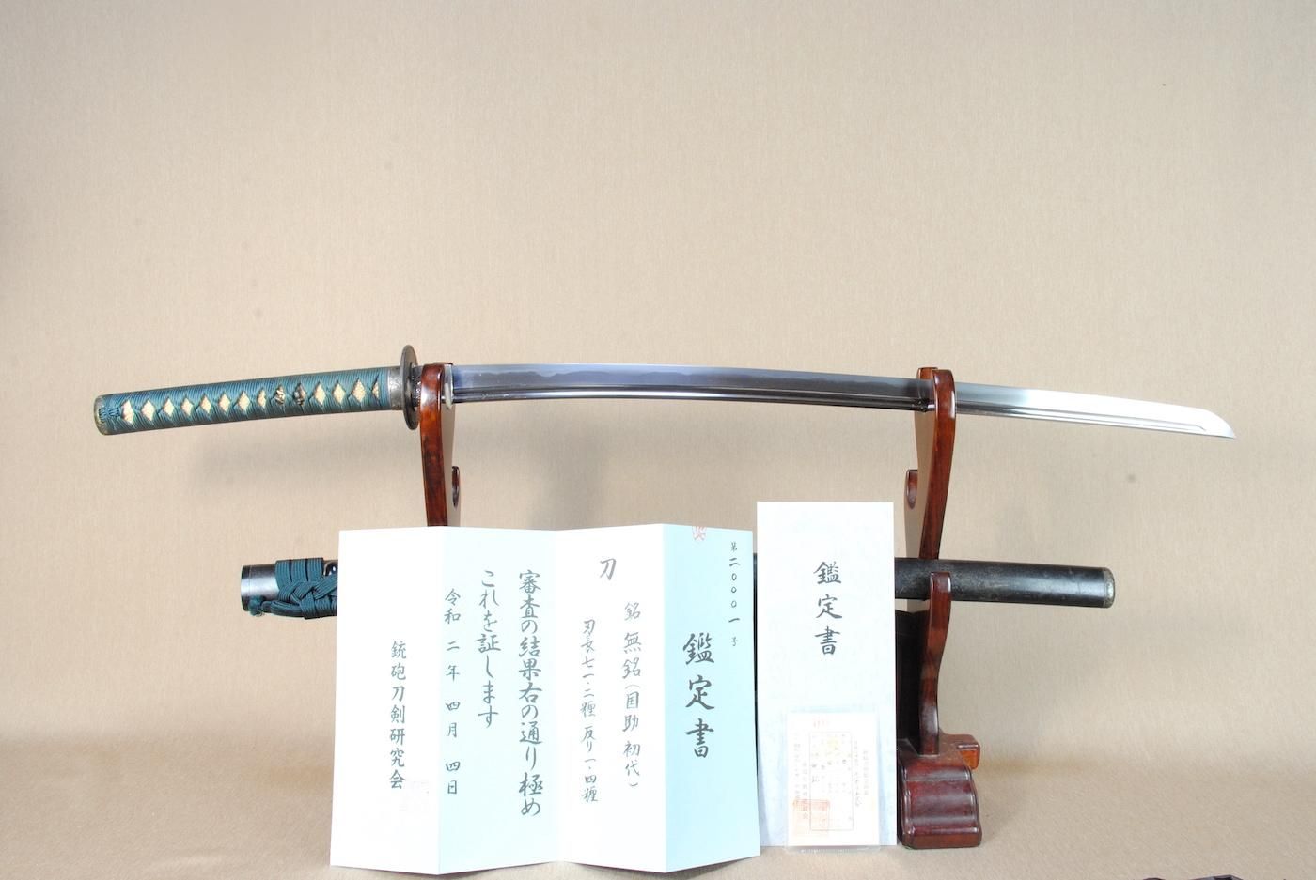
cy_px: 440
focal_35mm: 30
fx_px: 1098
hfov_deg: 61.9
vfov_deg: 43.7
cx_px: 658
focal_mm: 20
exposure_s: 1/2
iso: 400
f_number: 11
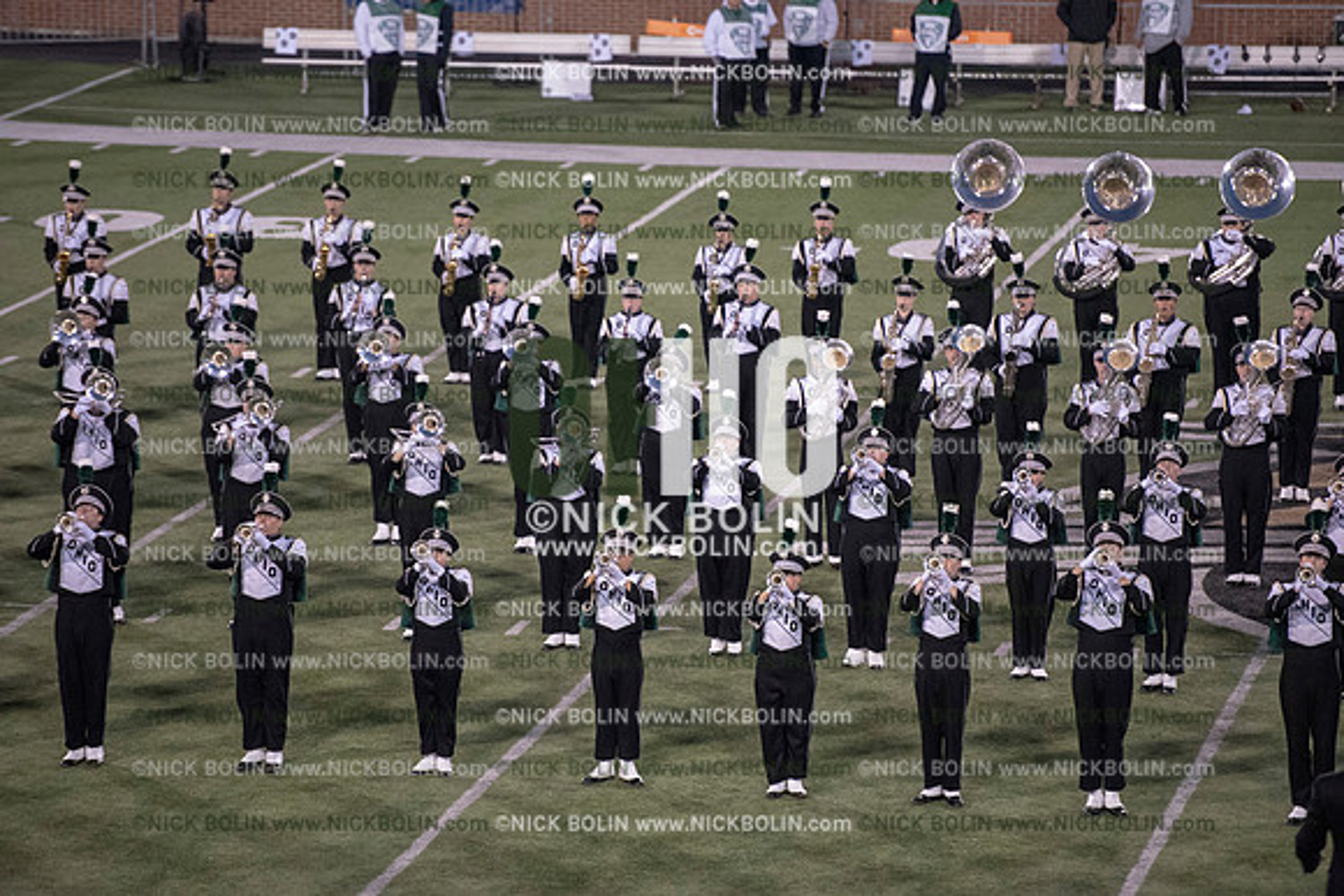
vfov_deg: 6.9
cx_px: 672
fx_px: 7468
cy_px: 448
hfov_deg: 10.3
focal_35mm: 200
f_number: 3.2
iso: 5000
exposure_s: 1/1250
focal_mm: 200
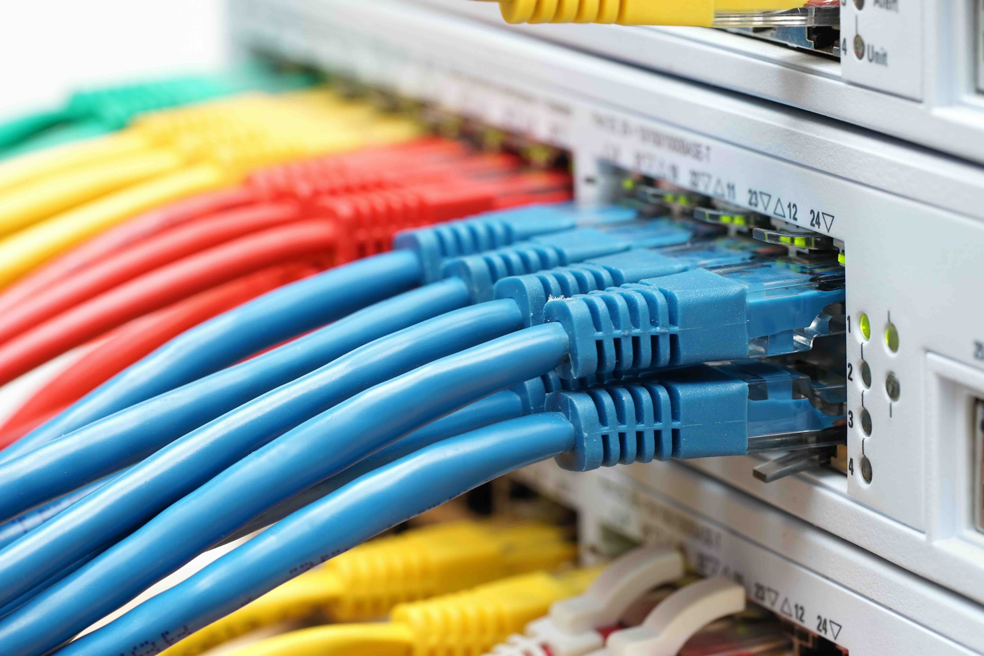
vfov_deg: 15.2
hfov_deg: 22.6
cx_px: 492
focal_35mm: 90
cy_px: 328
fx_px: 2460
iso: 200
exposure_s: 1/1.25
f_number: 9
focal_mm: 90
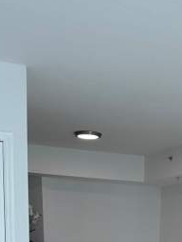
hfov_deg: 24.1
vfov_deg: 28.1
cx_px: 141
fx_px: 421
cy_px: 290
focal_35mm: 60
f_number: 1.78
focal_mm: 6.86
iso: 80
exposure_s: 1/236
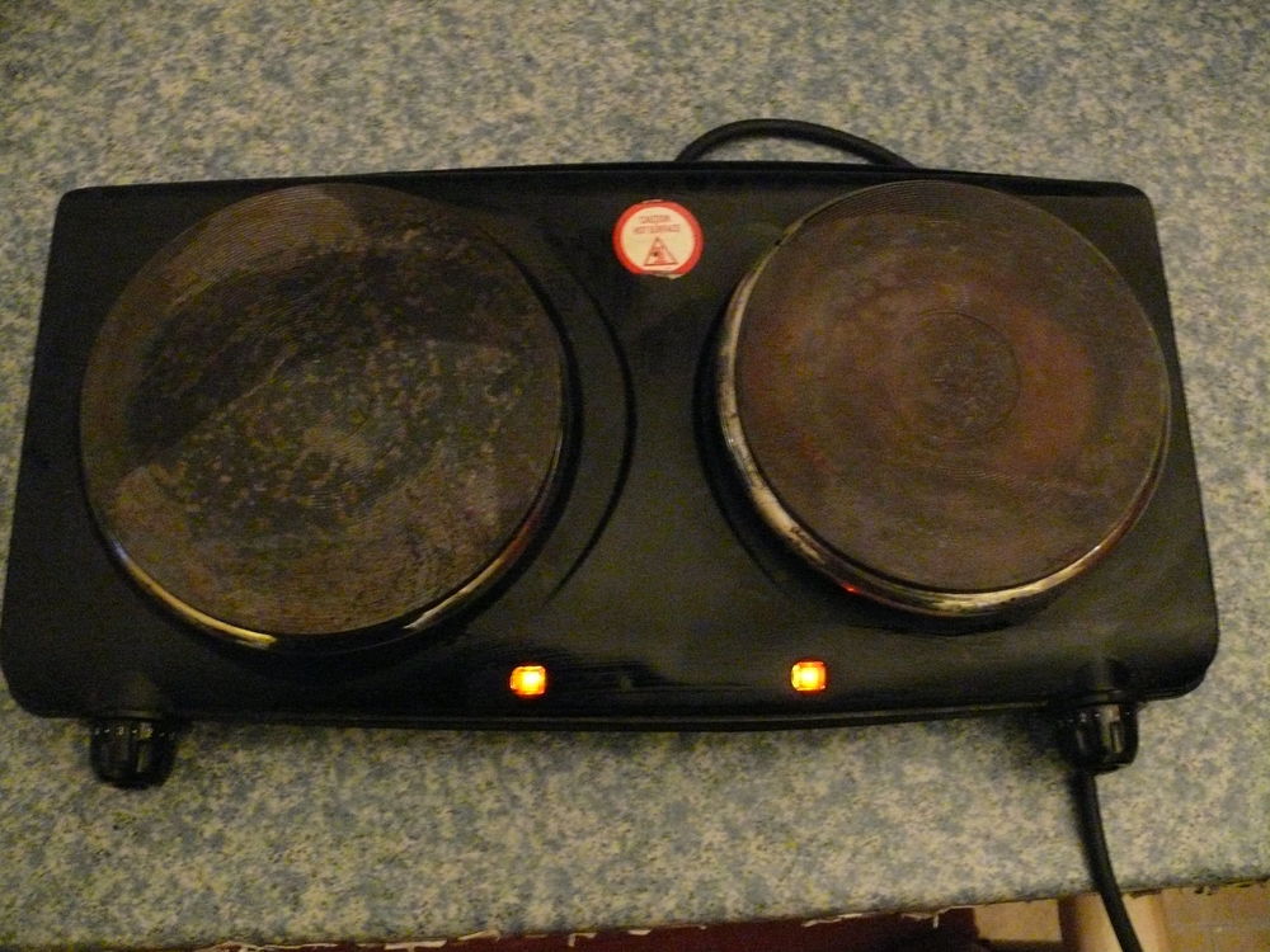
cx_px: 635
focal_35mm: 35
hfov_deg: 52.6
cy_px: 476
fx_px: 1284
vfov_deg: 40.7
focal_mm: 7.4
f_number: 2.8
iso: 800
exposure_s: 1/8
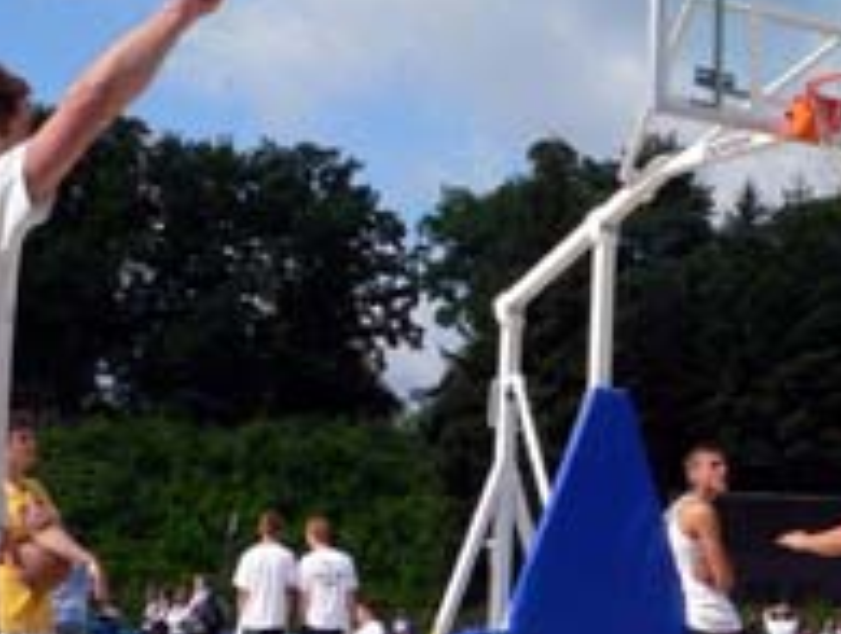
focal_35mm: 83
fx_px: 2020
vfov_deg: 17.8
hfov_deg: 22.0
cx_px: 962
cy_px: 397
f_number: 5.6
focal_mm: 6
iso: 80
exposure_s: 1/500
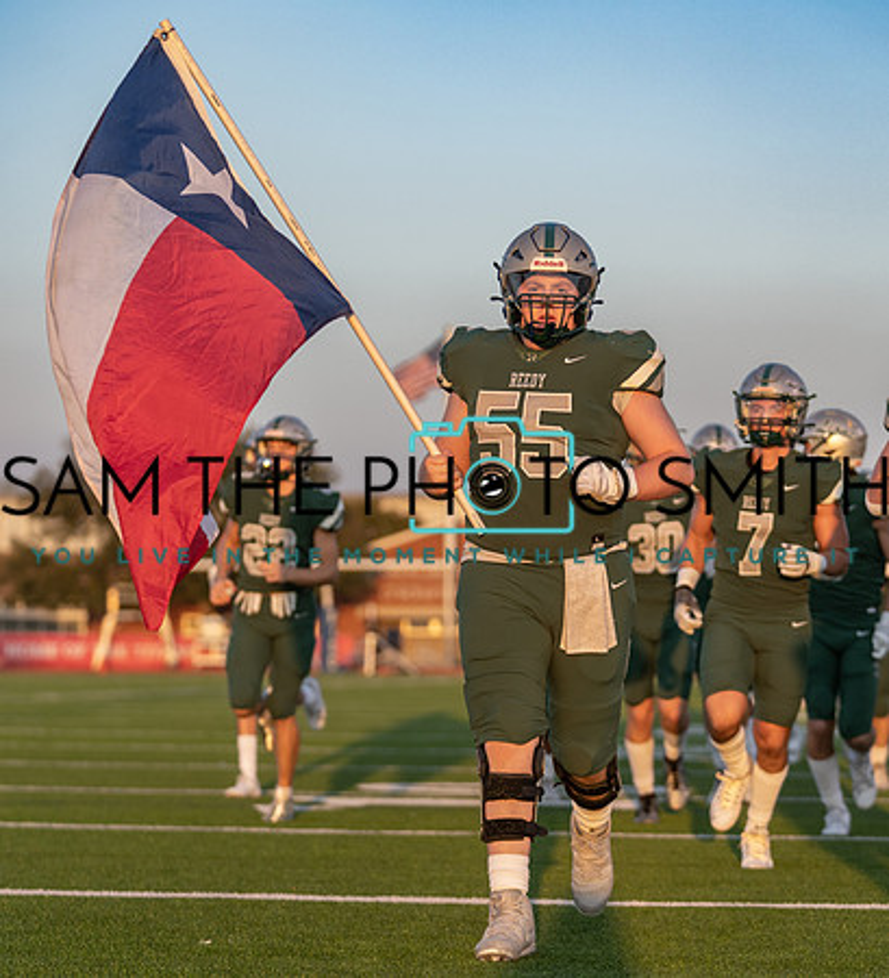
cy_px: 509
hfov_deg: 11.9
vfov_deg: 13.1
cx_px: 502
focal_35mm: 139
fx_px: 4253
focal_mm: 100
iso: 320
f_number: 2.8
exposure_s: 1/1600
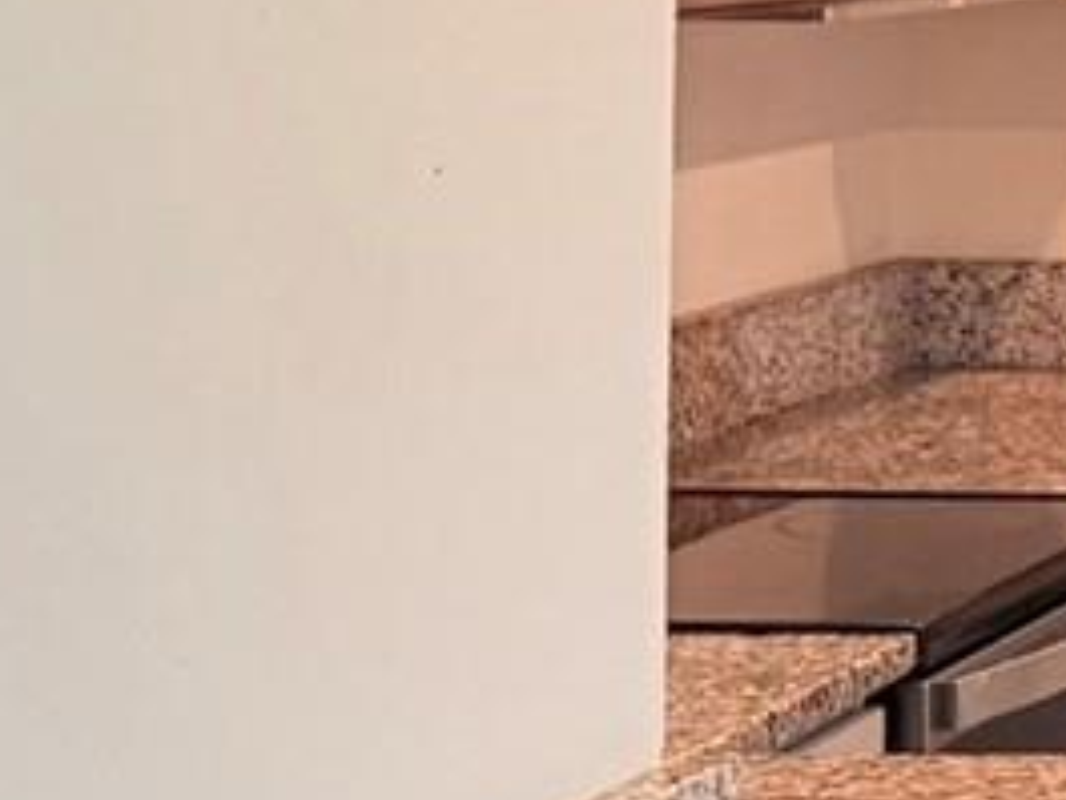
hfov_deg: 11.0
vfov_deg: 10.1
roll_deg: -0.6
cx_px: 2731
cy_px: -153
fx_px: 4467
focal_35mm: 145
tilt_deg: +0.2
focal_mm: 6.76
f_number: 1.78
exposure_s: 1/120
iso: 250
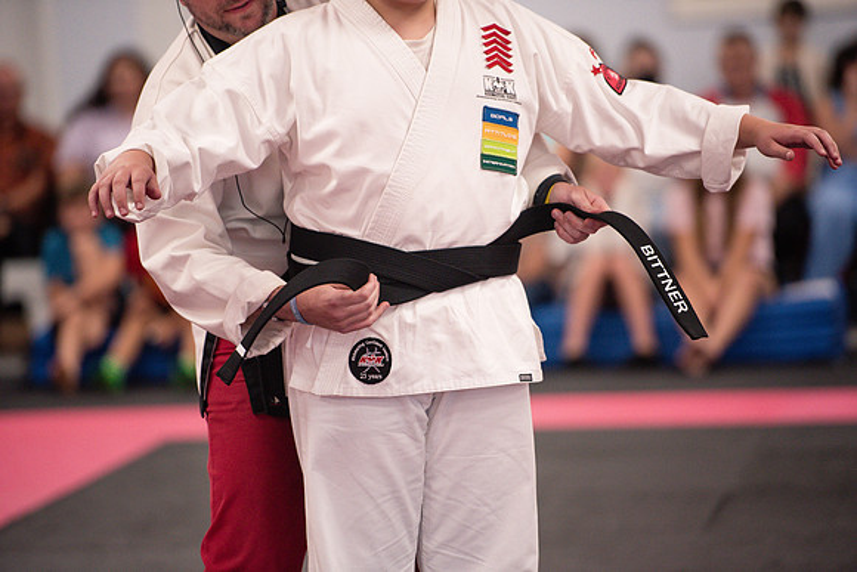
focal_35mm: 200
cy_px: 286
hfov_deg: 10.3
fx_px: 4762
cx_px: 428
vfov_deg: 6.9
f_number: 2.8
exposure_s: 1/400
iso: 1600
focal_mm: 200
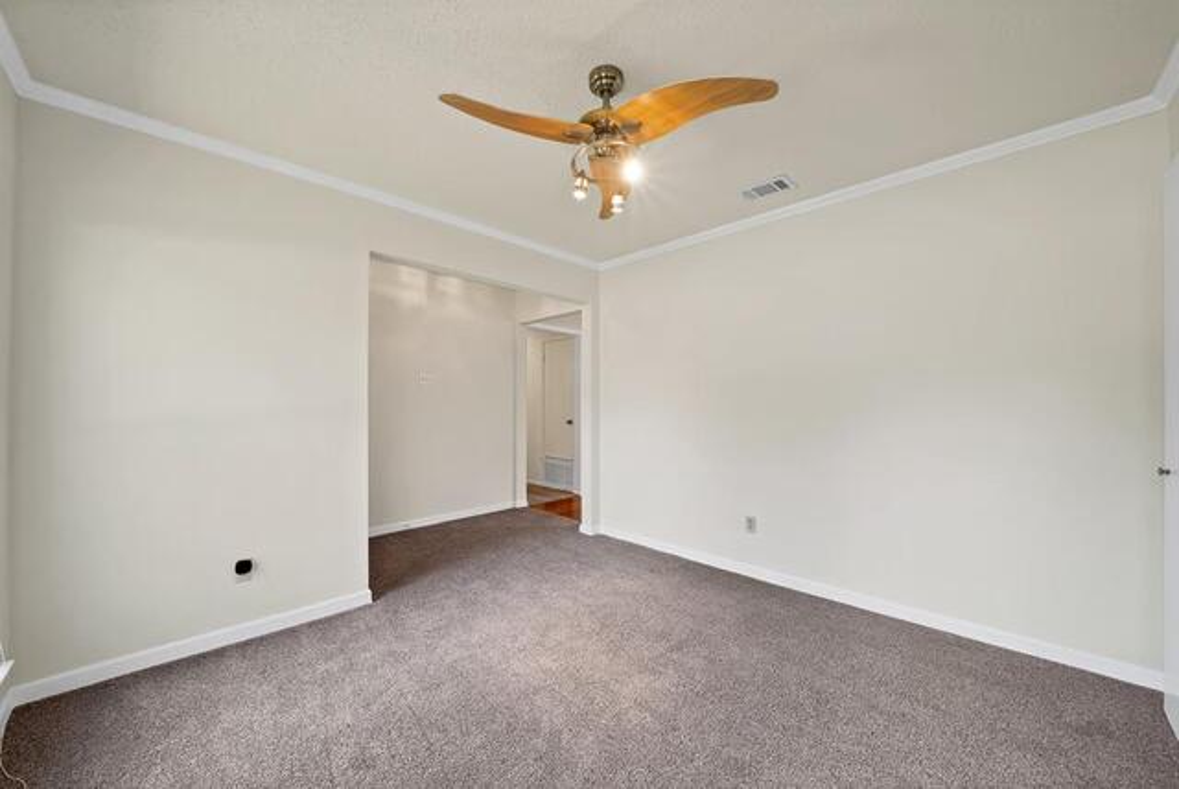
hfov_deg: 112.6
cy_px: 394
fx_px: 393
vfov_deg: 90.1
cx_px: 590
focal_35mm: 12
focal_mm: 12
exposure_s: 1/1.25
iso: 640
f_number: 9
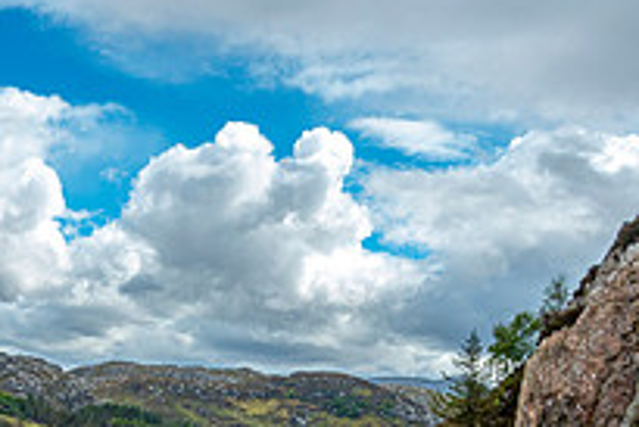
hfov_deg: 29.3
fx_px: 1208
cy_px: 460
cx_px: 181
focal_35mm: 68
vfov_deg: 19.3
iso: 125
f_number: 7.1
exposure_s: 1/200
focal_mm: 8.8
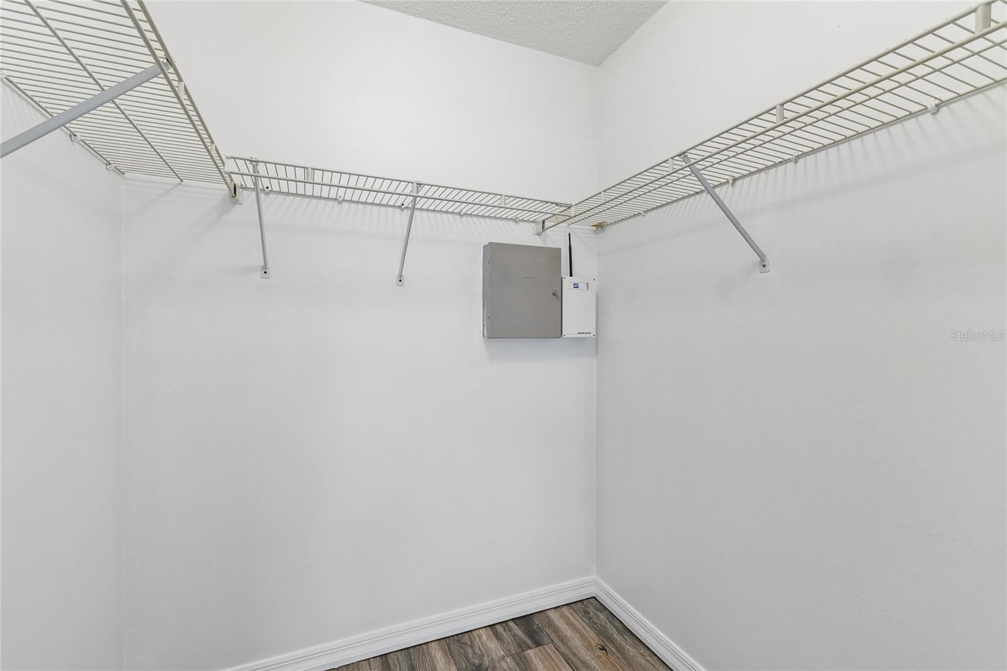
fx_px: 419
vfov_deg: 77.3
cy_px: 336
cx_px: 504
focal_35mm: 15
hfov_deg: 100.4
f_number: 8
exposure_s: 1/2.5
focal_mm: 10
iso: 100
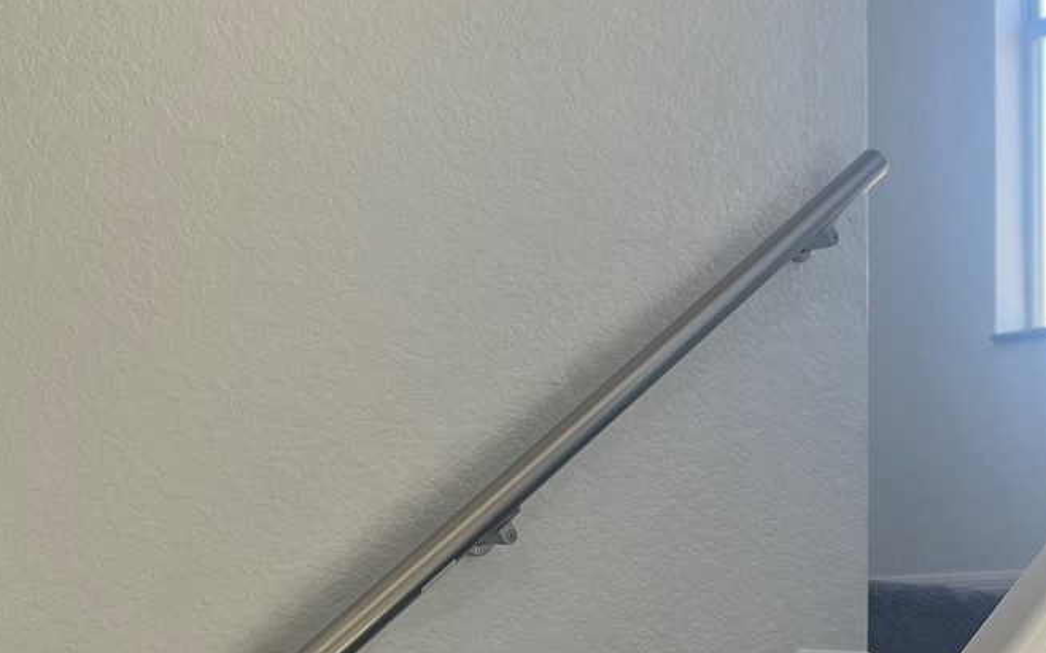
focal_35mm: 67
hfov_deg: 30.2
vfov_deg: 19.3
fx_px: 1910
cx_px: 765
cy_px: 440
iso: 50
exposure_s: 1/121
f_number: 1.6
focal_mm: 4.2
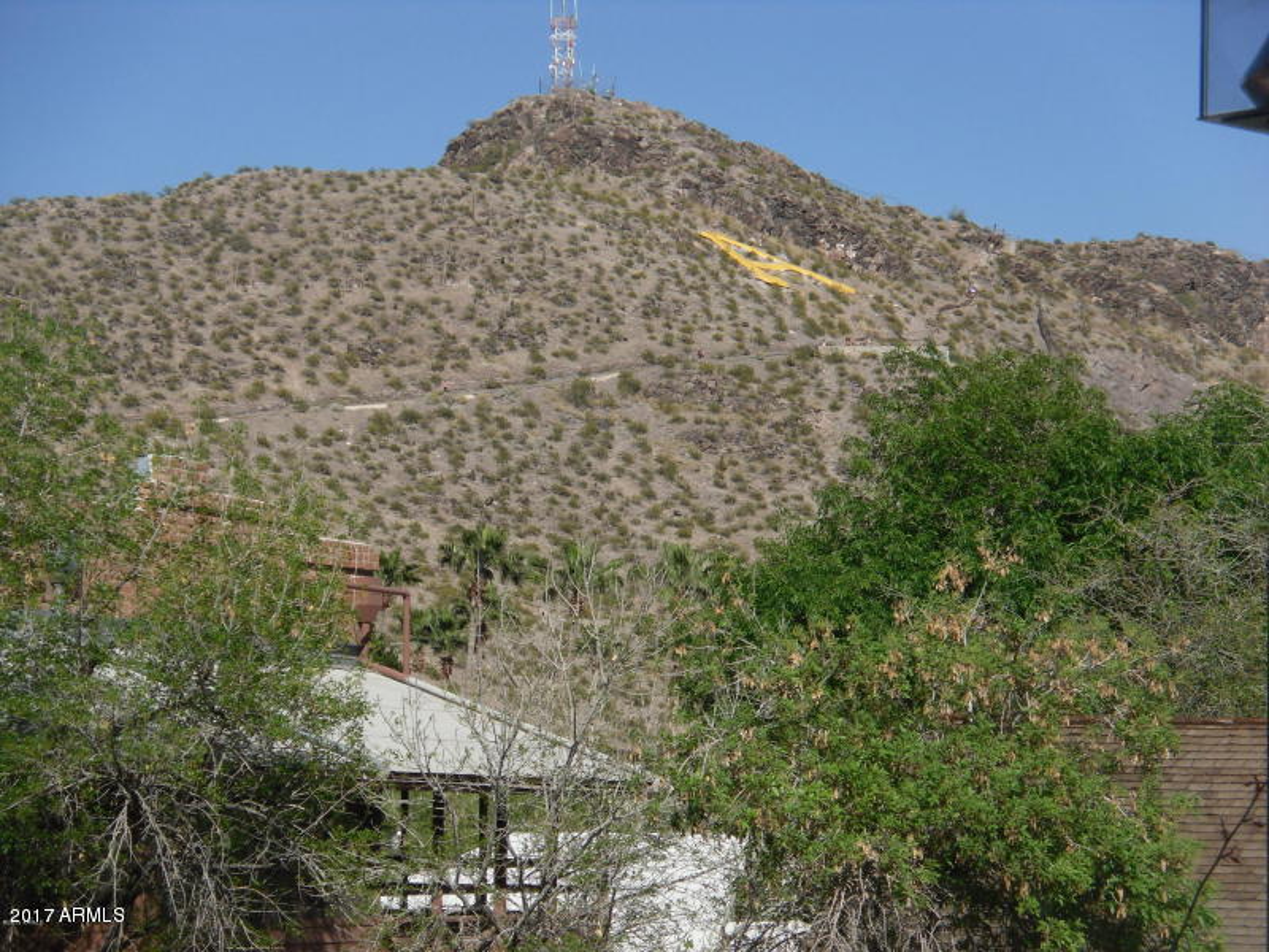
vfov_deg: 12.2
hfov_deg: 16.3
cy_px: 476
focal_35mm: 121
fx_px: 4436
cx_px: 634
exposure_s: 1/663
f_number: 4.9
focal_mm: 21.69
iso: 80
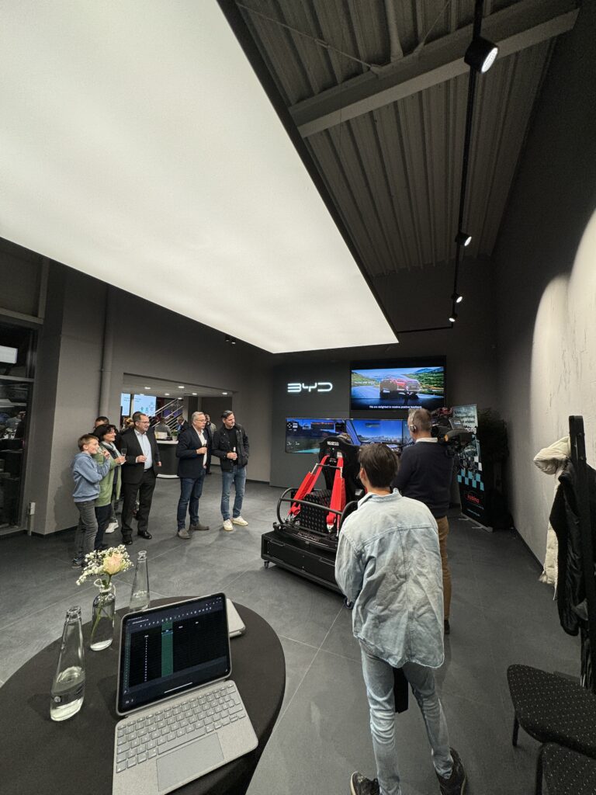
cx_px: 298
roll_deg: -2.0
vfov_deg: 102.1
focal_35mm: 14
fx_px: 321
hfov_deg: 85.7
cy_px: 398
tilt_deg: +3.9
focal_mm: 2.22
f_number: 2.2
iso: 80
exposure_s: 1/99
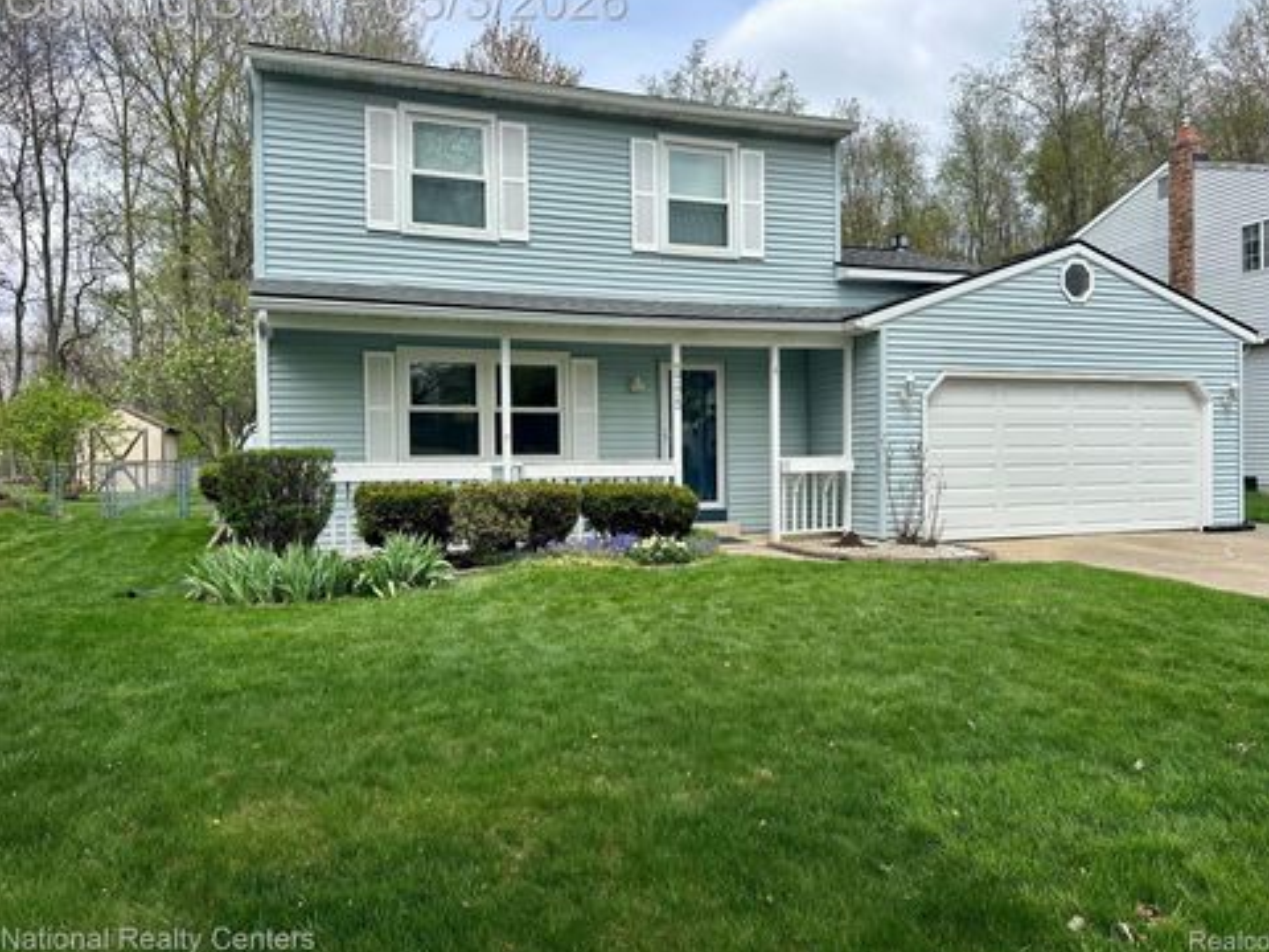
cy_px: 464
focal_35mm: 25
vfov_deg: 54.9
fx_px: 916
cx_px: 656
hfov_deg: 69.4
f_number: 1.78
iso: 80
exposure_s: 1/1212
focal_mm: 6.86
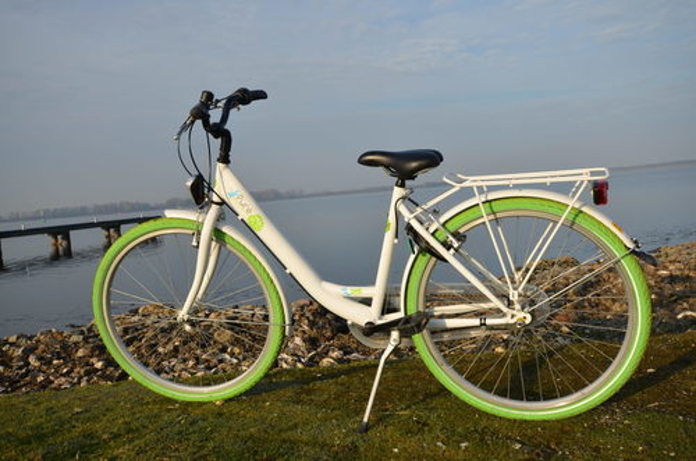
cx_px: 348
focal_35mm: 33
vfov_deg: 39.8
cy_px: 230
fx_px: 637
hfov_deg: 57.3
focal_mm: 22
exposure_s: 1/250
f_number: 8
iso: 100
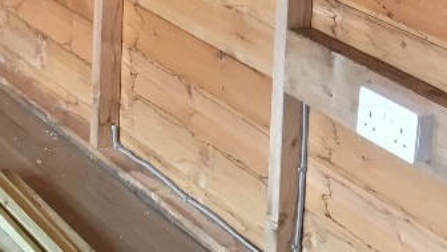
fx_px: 1339
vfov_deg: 10.1
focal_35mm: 113
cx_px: 130
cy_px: -224
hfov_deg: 18.9
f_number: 2.2
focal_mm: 4.15
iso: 100
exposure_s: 1/33
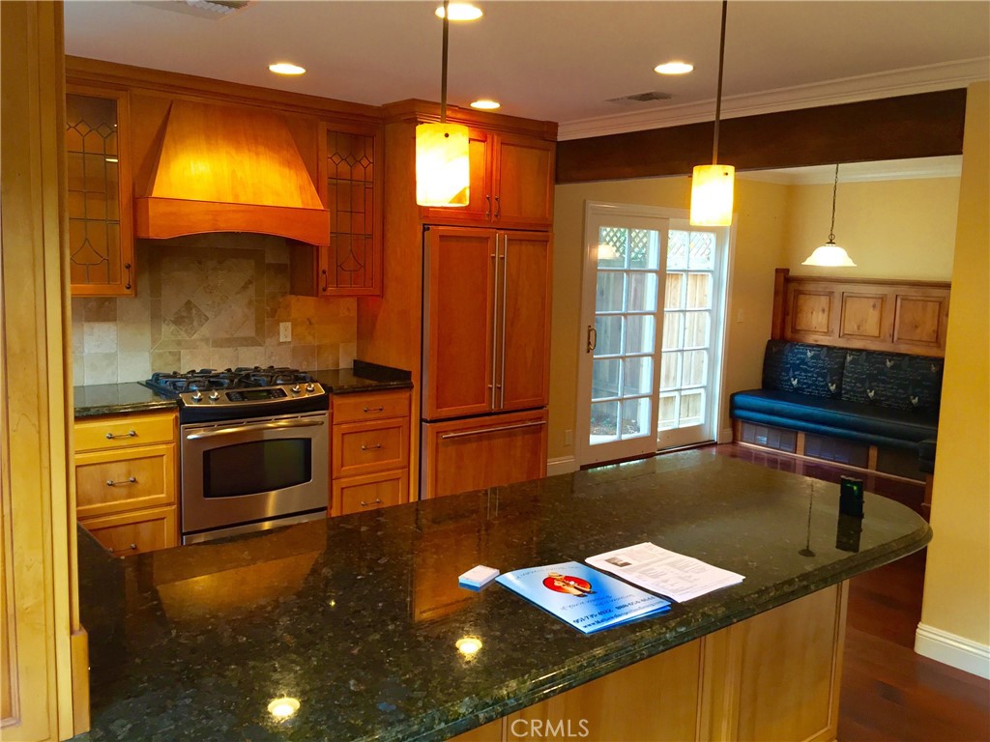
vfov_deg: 48.2
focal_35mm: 29
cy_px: 371
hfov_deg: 61.7
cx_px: 495
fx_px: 829
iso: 125
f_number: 2.2
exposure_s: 1/30
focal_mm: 4.15
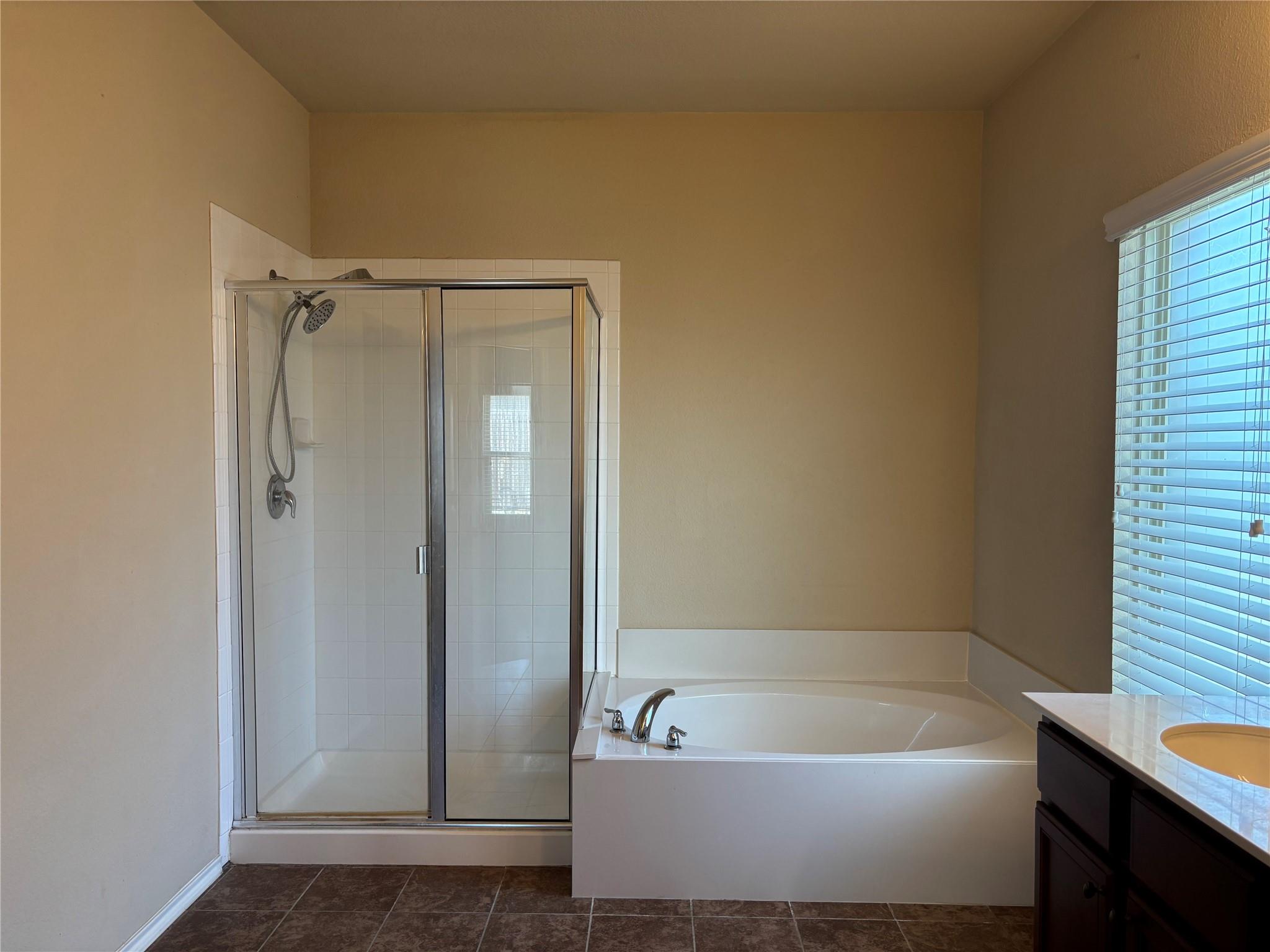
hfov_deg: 67.3
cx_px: 635
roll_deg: -0.5
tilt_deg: -2.9
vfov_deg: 53.1
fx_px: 954
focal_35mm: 26
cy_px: 476
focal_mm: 5.96
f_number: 1.6
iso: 80
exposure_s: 1/60
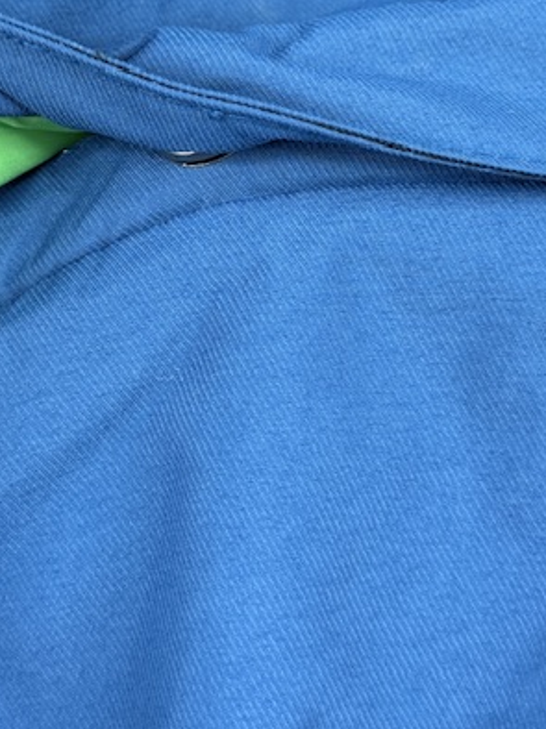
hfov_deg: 18.8
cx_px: 200
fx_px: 1642
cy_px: 144
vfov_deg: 24.6
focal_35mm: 78
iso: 64
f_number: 1.78
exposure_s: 1/50
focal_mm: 6.76
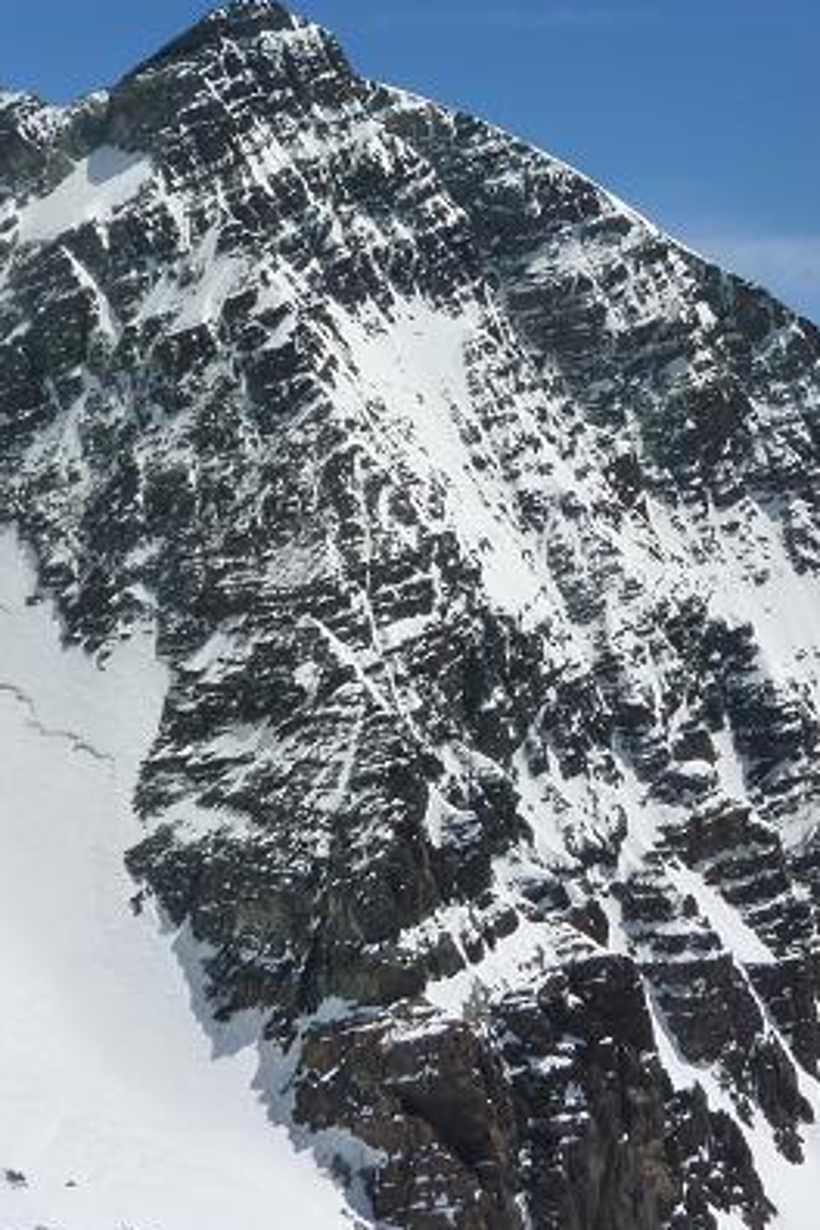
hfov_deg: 22.1
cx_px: 587
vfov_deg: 32.8
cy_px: 509
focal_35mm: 61
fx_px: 2084
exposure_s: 1/640
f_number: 7.1
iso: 125
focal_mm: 5.2
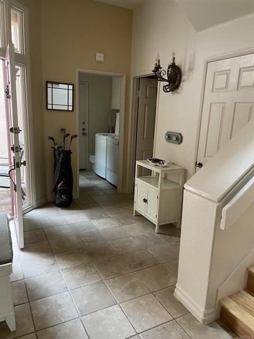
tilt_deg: -12.1
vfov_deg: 67.3
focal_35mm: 26
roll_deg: -2.7
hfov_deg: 53.1
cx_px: 127
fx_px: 254
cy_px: 170
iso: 400
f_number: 1.6
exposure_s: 1/40
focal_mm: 4.2
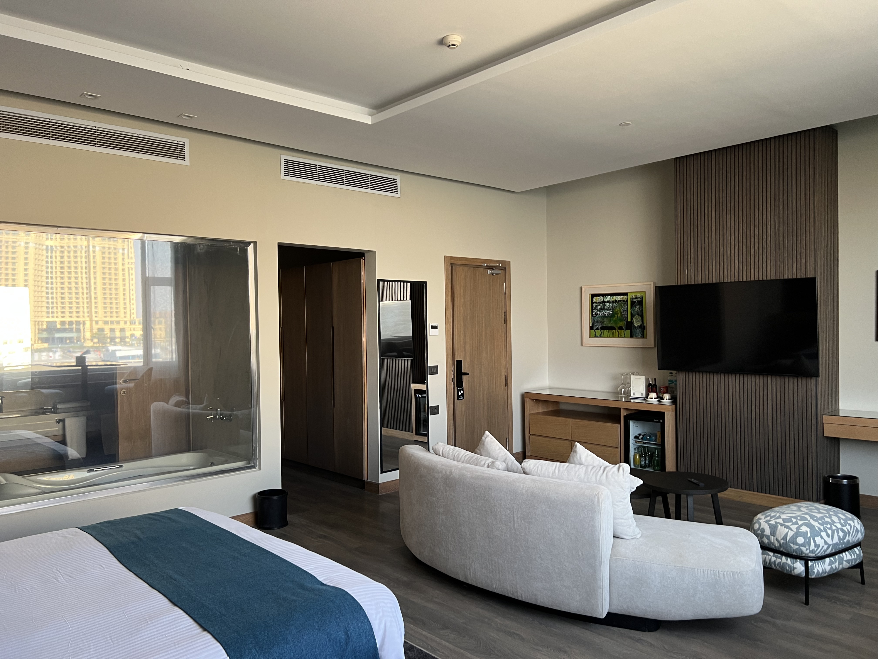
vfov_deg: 53.1
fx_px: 659
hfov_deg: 67.3
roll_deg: +1.5
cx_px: 439
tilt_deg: -1.3
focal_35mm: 26
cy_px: 330
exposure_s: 1/50
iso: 80
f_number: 1.5
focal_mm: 5.7
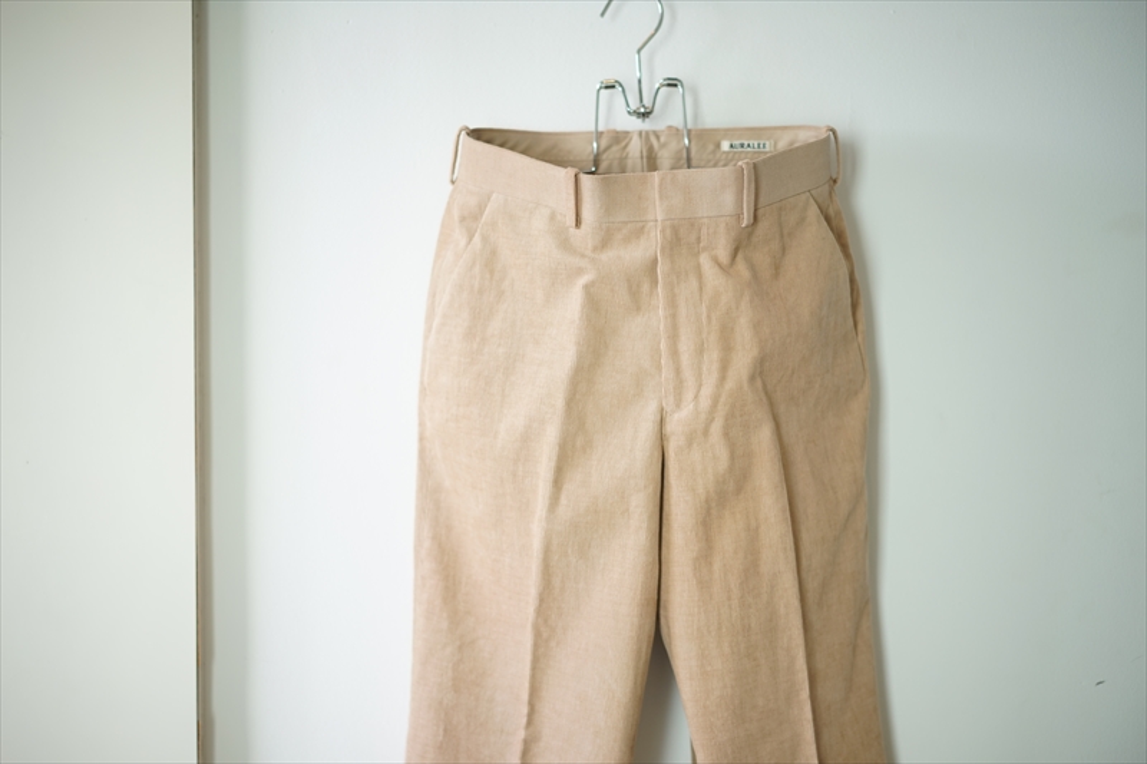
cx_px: 574
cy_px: 382
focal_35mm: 55
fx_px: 1752
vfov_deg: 24.6
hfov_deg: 36.3
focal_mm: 55
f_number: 1.8
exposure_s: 1/125
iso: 100
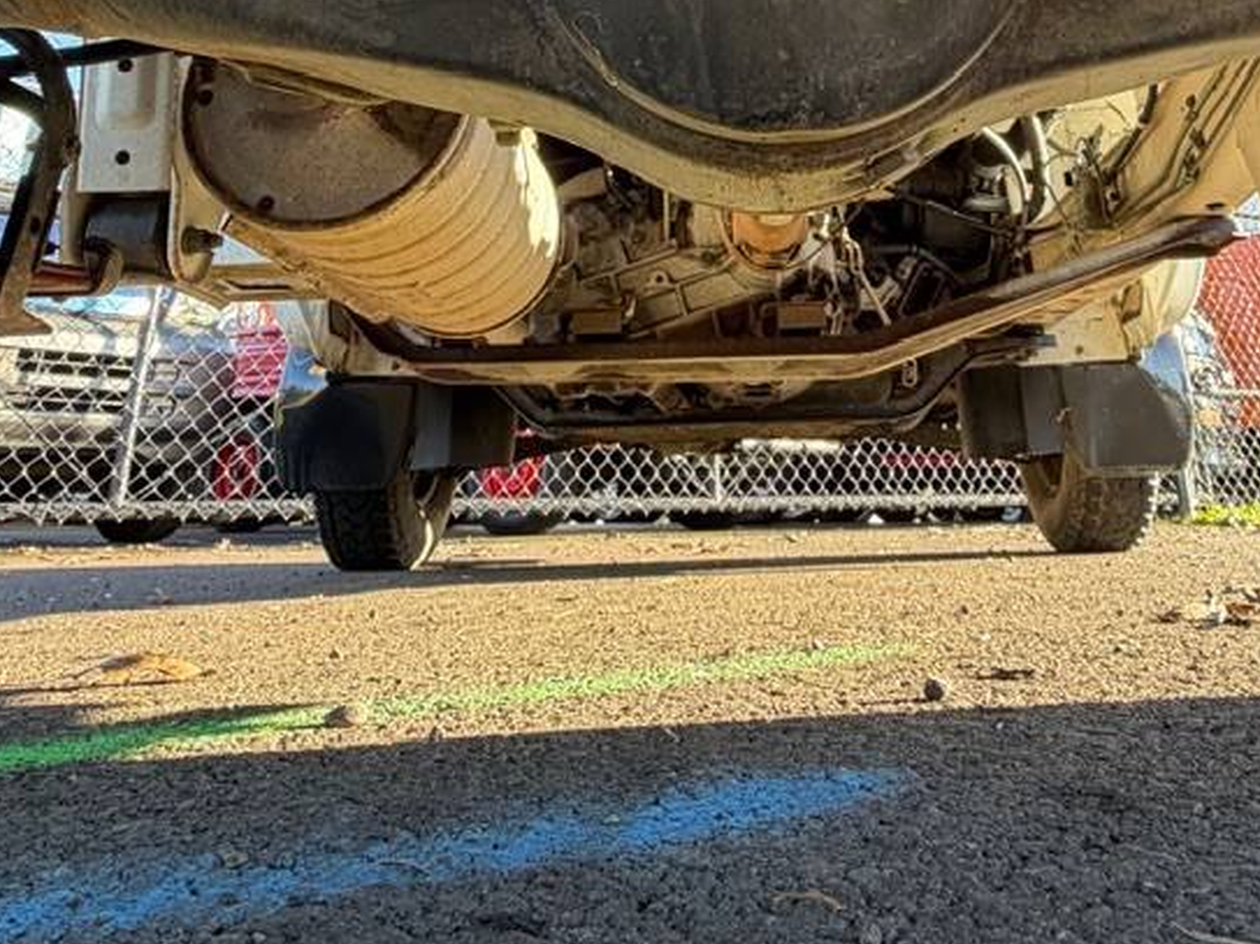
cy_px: 0
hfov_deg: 54.9
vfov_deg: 38.2
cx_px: 768
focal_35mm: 33
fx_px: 1201
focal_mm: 2.22
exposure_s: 1/121
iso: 100
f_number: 2.2
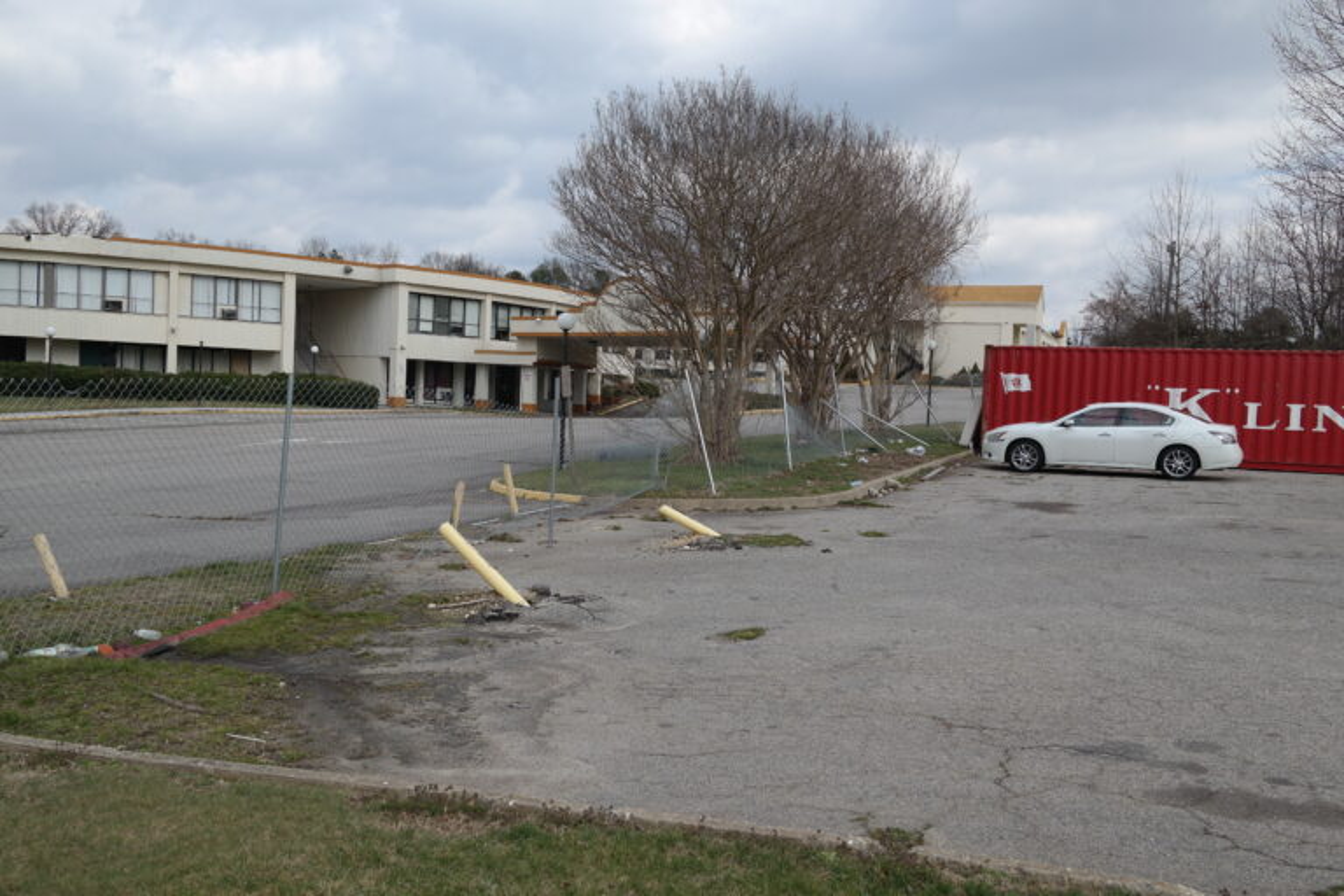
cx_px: 672
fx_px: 1120
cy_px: 448
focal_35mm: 30
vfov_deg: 43.6
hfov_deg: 61.9
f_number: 6.3
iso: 100
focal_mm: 20
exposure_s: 1/250
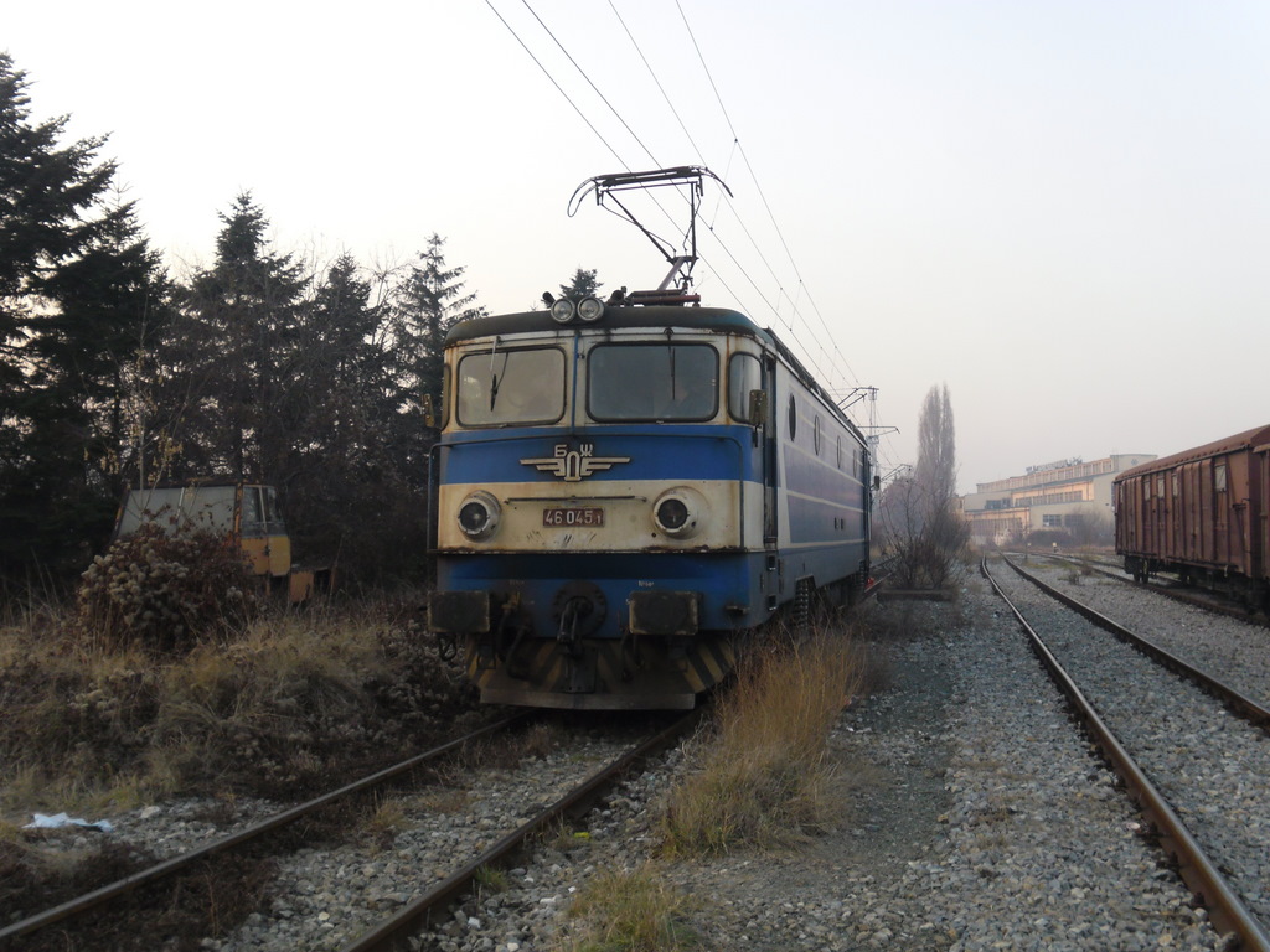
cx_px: 635
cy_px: 476
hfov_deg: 50.1
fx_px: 1357
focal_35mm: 37
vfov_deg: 38.7
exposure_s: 1/90
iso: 80
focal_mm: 6.6
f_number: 4
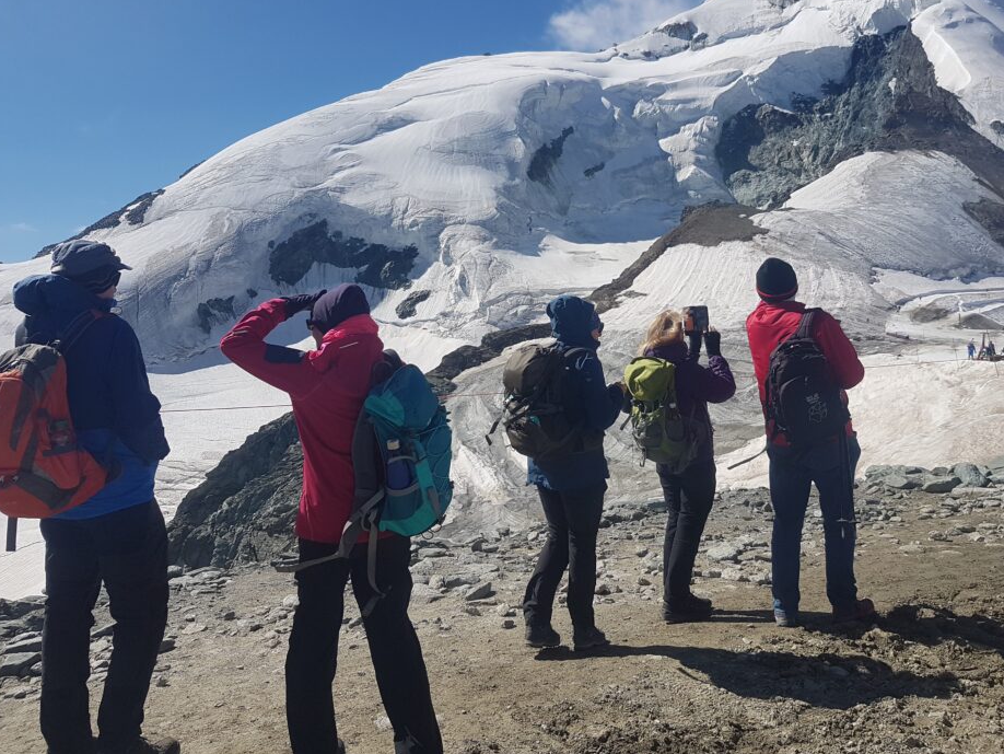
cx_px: 550
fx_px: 841
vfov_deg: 48.2
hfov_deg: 61.5
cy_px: 338
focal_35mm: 29
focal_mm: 4.2
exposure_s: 1/3712
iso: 40
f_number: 1.7
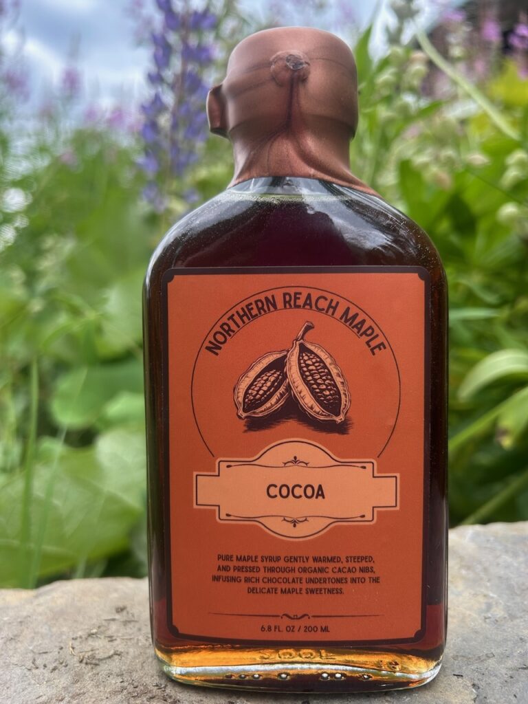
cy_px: 352
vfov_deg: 67.3
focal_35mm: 26
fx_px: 529
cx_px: 264
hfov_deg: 53.1
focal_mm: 5.7
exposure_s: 1/332
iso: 50
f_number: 1.5
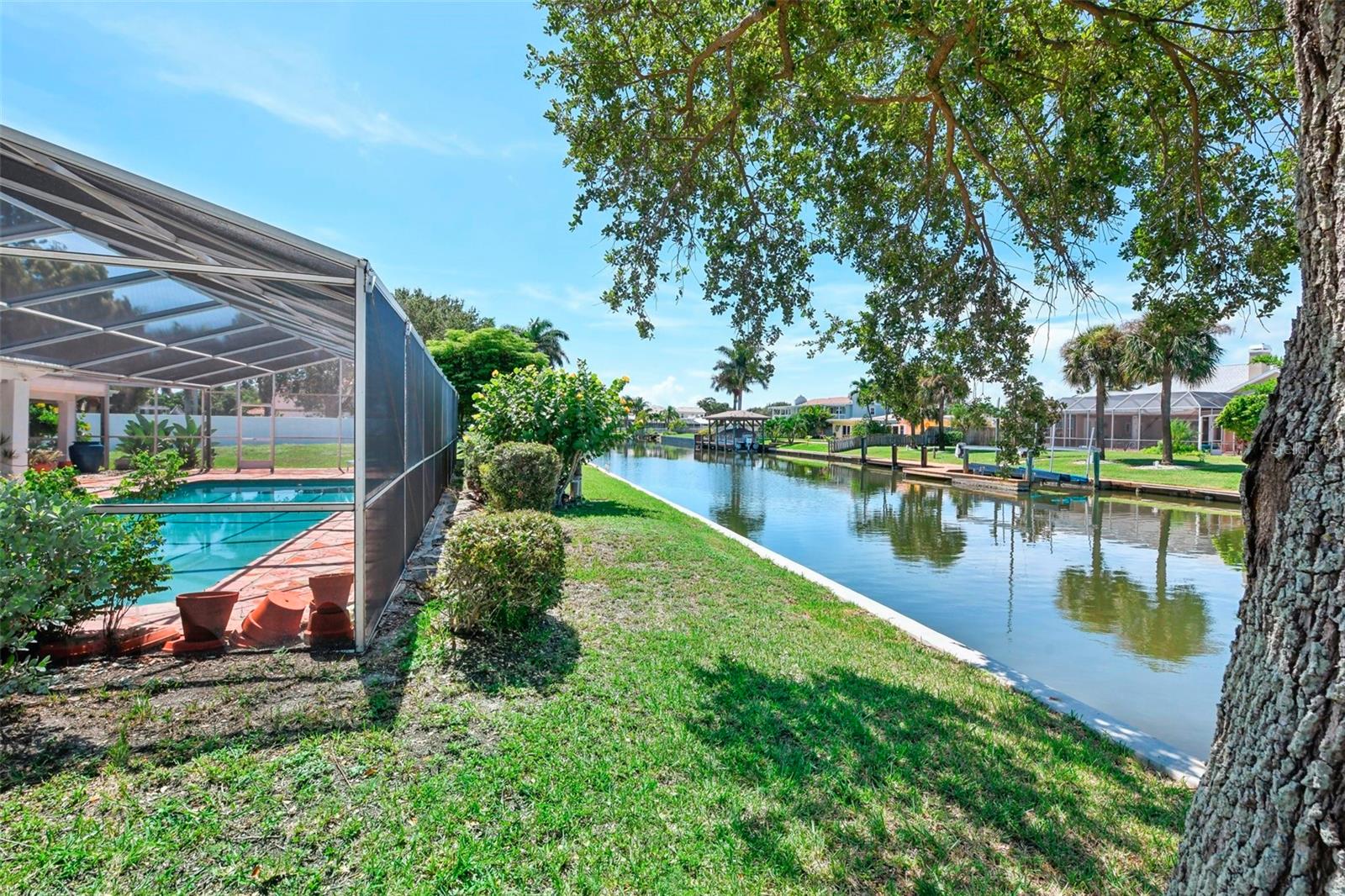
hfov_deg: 100.4
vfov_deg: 77.3
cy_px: 448
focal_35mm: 15
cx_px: 672
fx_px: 560
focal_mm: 15
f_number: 8
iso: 400
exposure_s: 1/500
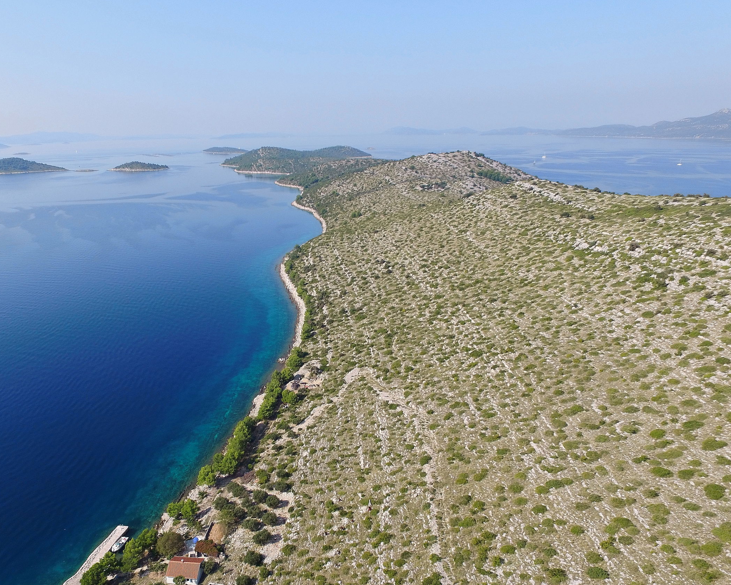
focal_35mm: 26
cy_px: 359
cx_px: 304
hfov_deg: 65.6
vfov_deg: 54.4
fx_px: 563
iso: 100
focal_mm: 3.61
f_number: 2.8
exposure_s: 1/728
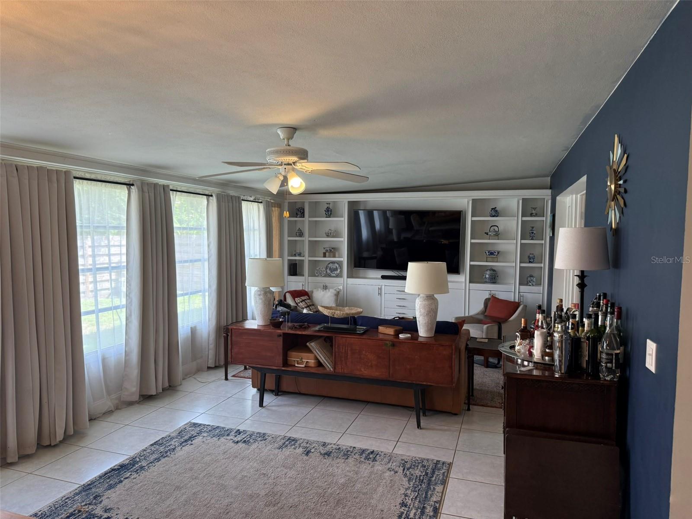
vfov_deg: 56.8
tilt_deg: -3.2
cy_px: 260
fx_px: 480
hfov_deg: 71.6
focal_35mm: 24
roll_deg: -0.7
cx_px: 346
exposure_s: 1/143
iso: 160
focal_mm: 6.76
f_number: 1.78
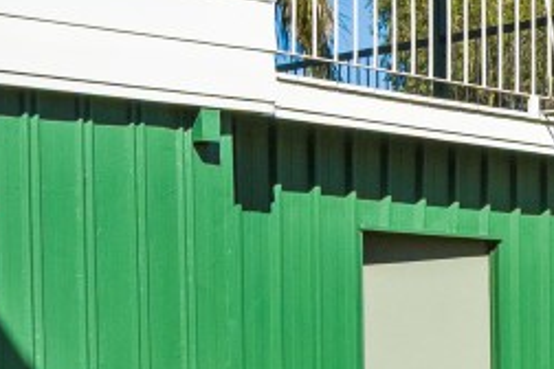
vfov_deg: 12.7
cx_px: 835
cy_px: 525
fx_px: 1585
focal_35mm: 103
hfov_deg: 17.7
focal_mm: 16
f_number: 5.6
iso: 1600
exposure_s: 1/1250
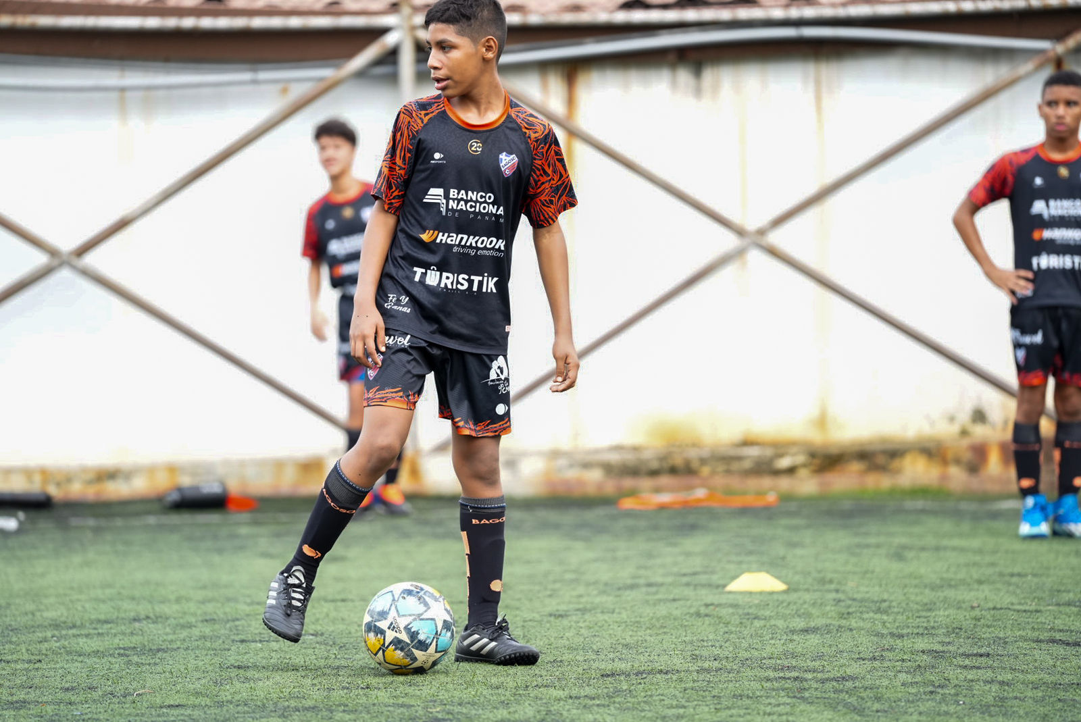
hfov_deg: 12.0
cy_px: 361
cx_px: 540
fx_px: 5150
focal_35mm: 171
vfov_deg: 8.0
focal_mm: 171.4
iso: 1600
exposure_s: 1/1000
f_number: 2.8
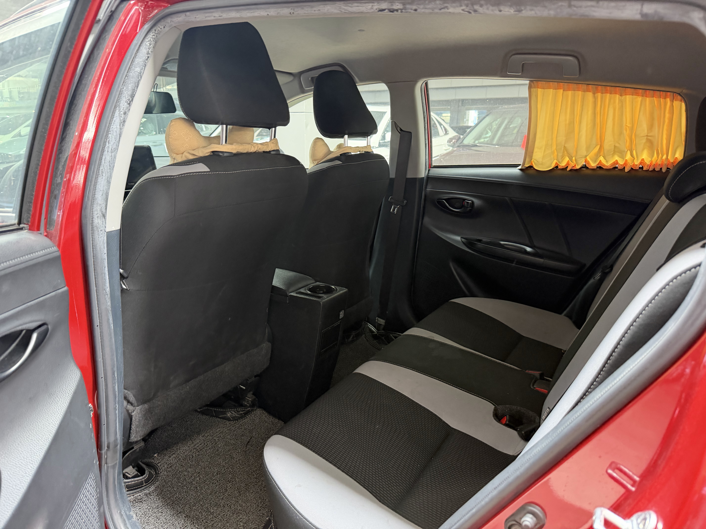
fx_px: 489
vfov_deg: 56.8
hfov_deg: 71.6
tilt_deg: -12.5
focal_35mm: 24
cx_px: 353
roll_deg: -0.6
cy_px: 264
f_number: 1.78
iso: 500
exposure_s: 1/60
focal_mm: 6.76
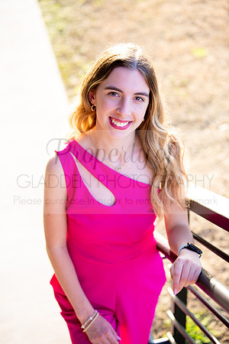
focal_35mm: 70
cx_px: 114
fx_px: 668
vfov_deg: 28.8
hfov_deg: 19.5
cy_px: 172
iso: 400
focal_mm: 70
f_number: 2.8
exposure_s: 1/500
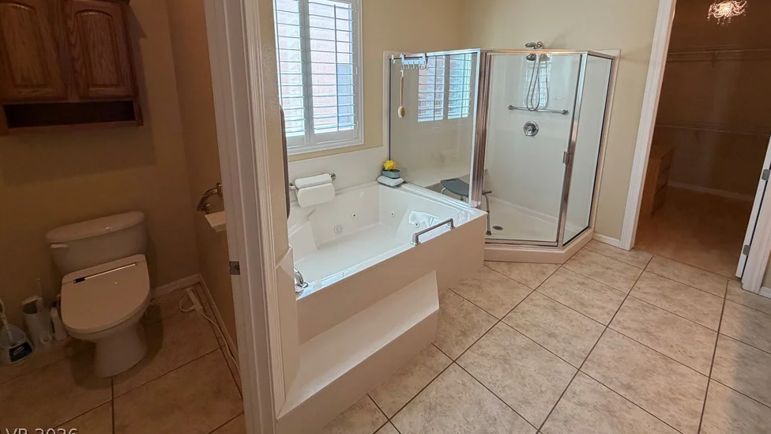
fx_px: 327
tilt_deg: -11.4
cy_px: 145
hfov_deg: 99.3
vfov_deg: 65.3
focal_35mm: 16
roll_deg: -0.6
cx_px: 397
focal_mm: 2.22
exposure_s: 1/120
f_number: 2.2
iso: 200
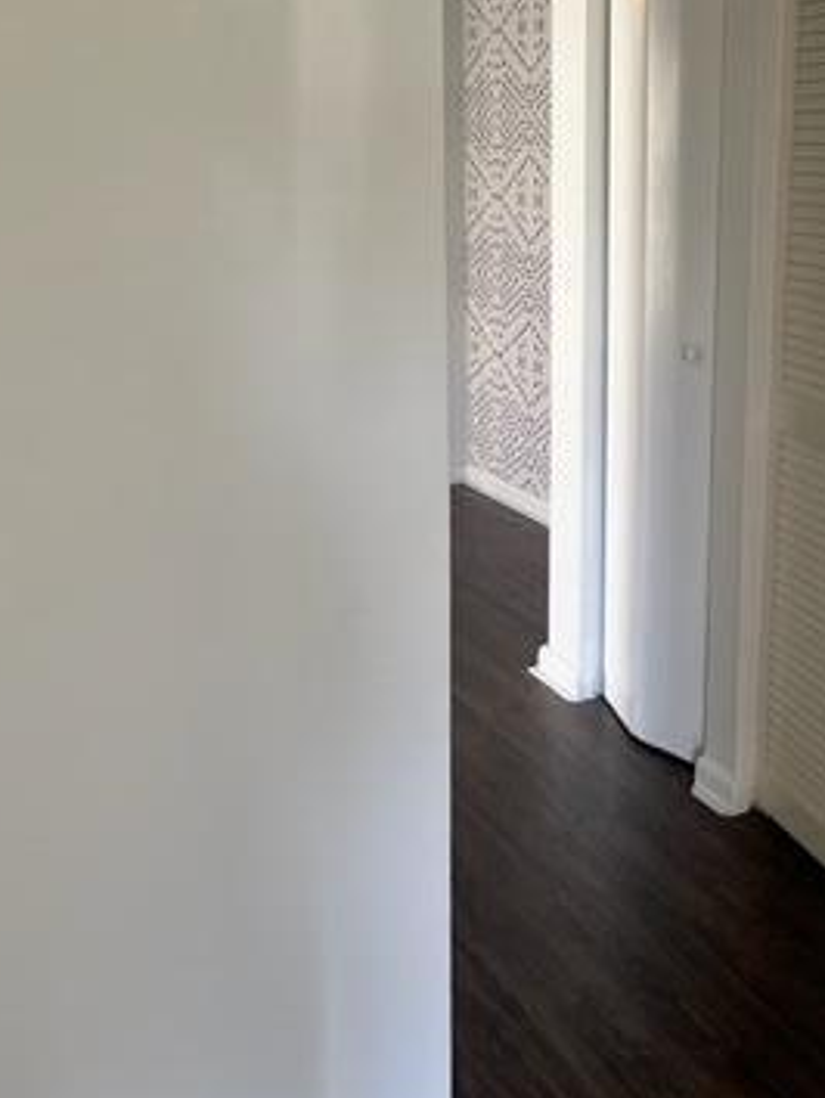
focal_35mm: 47
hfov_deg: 30.0
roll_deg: -3.1
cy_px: 484
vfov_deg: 40.3
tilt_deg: -8.6
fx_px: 1492
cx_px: 695
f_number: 1.5
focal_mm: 5.7
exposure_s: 1/121
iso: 100
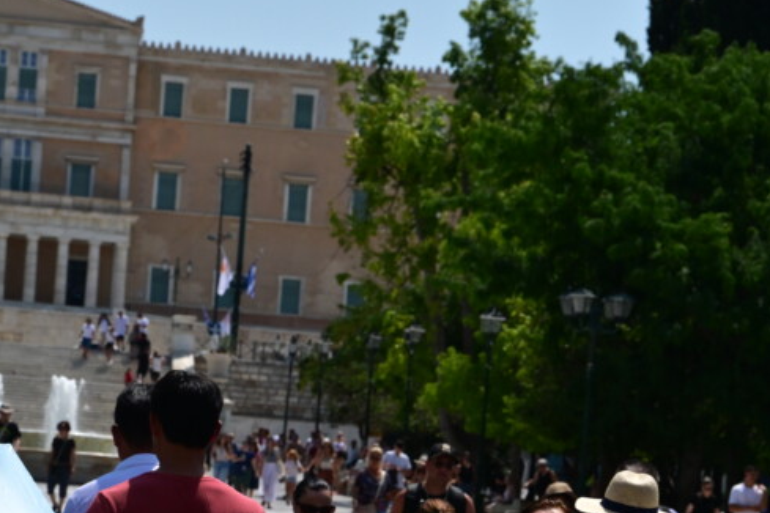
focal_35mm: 140
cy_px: 546
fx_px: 2994
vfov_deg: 9.7
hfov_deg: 14.6
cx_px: 313
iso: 500
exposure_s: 1/2500
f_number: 7.1
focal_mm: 57
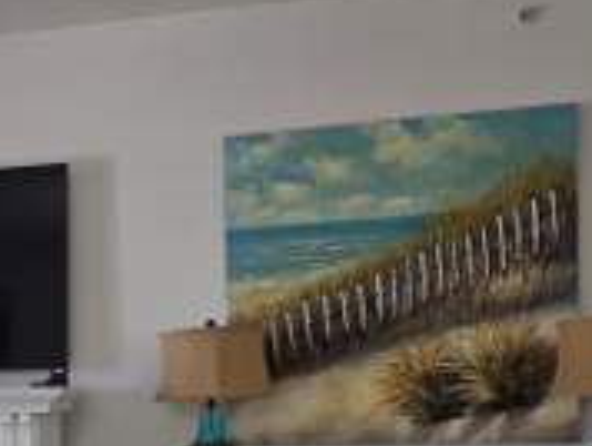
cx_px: -57
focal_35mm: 62
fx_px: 1062
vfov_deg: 23.0
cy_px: 416
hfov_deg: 28.4
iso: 100
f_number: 1.7
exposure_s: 1/120
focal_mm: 6.3
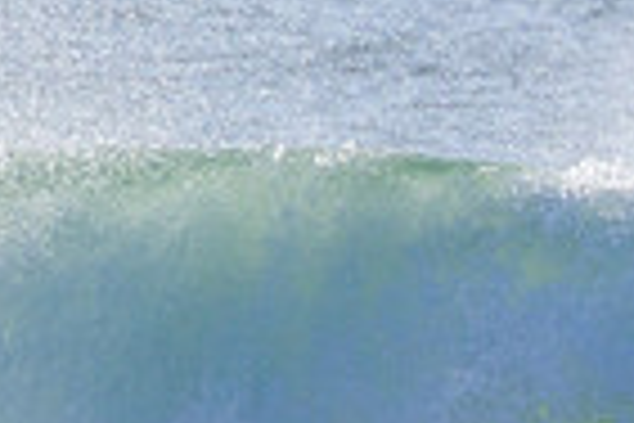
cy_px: 506
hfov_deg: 0.6
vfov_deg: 0.4
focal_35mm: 3289
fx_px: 57918
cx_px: 1183
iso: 1000
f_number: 11
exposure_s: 1/2000
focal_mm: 800
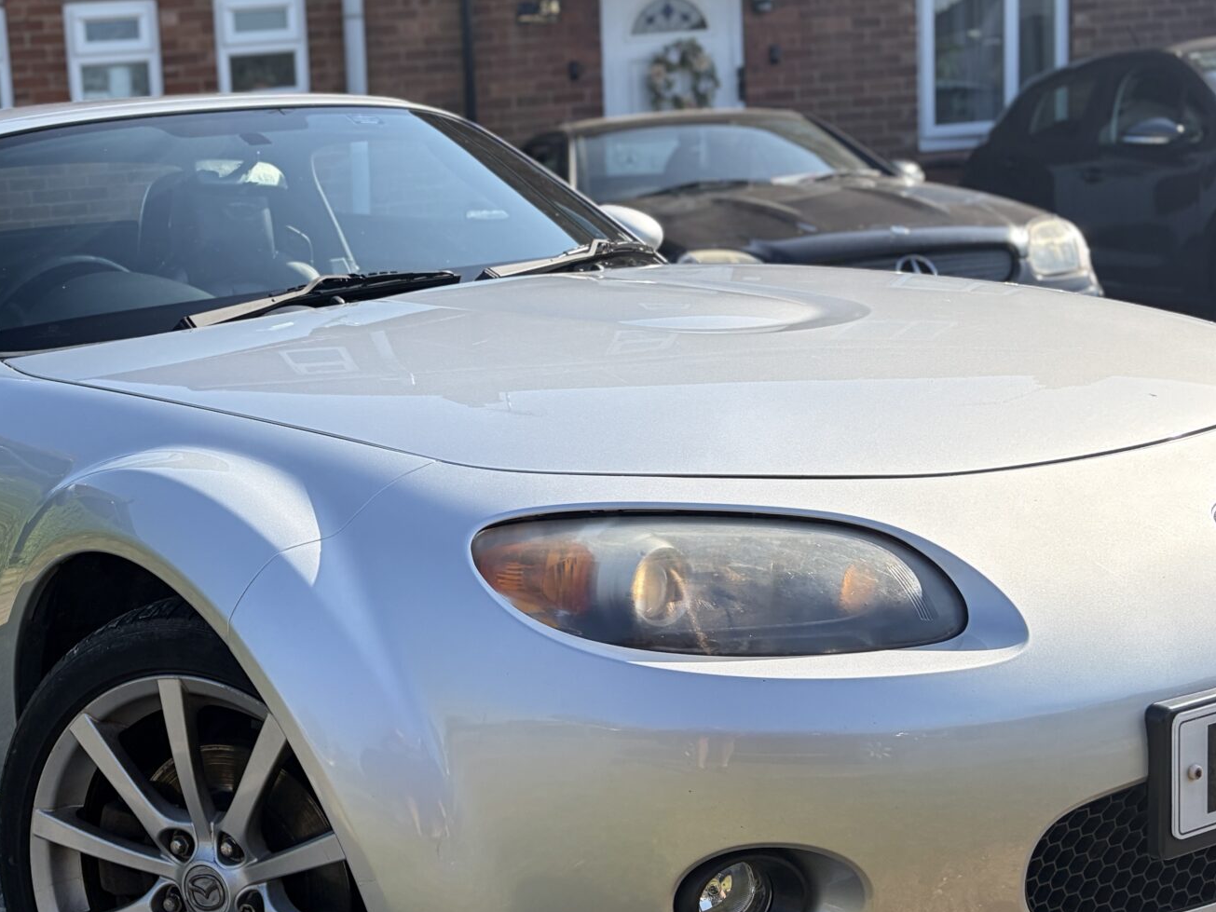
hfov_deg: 35.7
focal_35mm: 51
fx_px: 1792
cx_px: 174
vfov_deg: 28.6
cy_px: 445
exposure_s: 1/2538
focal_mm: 5.96
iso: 64
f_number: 1.6
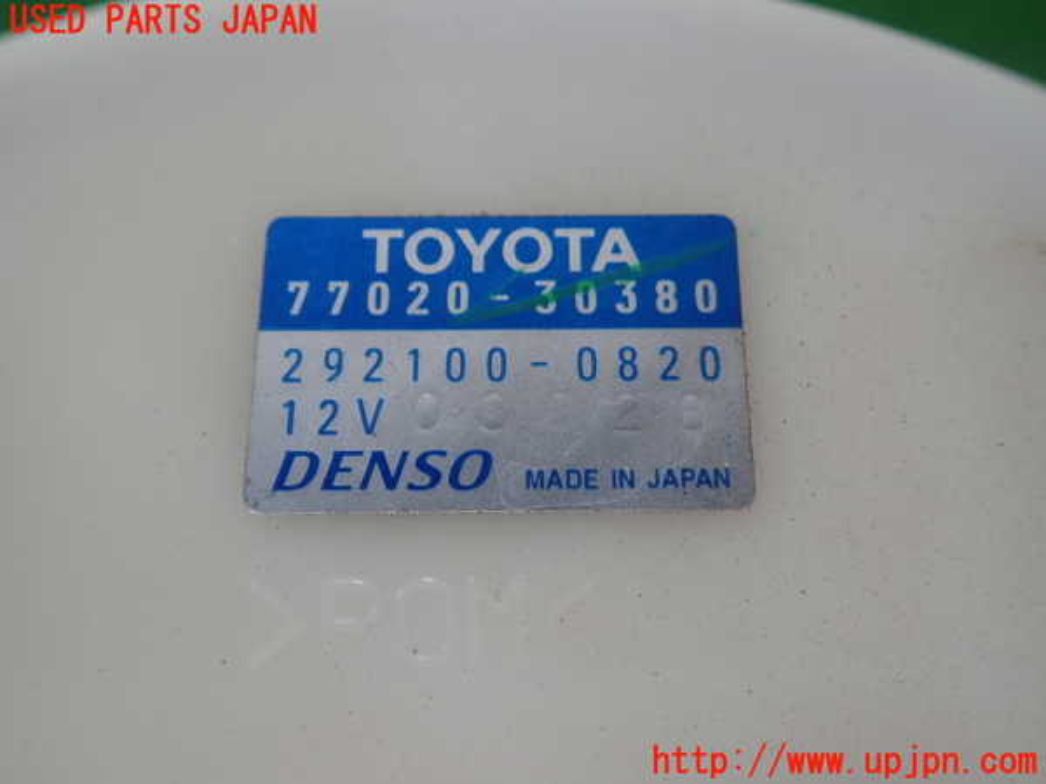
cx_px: 523
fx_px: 907
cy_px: 392
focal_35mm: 30
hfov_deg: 60.0
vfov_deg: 46.8
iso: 125
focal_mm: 5.5
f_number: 2.3
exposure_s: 1/125
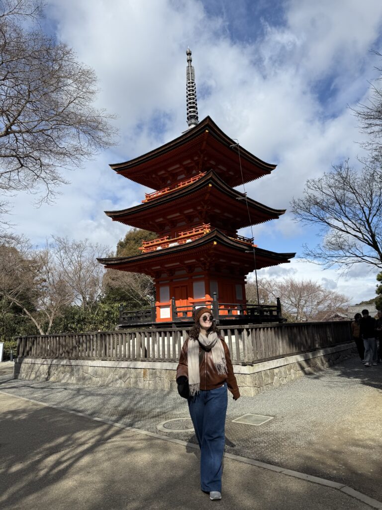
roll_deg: +2.5
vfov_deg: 71.6
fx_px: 353
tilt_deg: +11.3
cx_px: 191
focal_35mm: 24
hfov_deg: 56.8
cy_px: 255
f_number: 1.78
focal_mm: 6.76
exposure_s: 1/5714
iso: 80
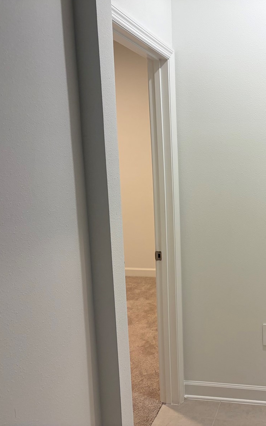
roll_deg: +2.2
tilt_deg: -4.2
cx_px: 238
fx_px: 429
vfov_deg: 52.7
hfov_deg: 32.8
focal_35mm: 37
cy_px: 212
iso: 80
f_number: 1.6
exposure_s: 1/60
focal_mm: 5.96
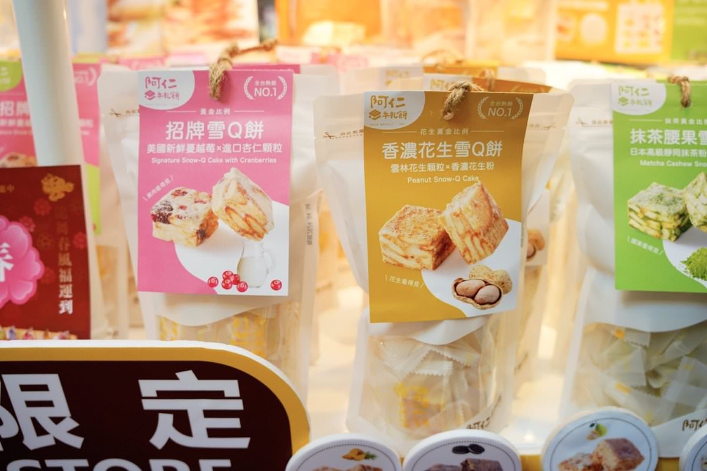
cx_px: 354
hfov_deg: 60.4
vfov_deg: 42.5
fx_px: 607
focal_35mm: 31
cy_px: 236
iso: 100
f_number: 4
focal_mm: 30.9
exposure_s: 1/60
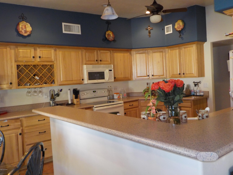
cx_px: 116
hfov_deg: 60.0
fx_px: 202
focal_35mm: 30
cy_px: 88
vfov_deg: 46.8
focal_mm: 4.1
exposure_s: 1/30
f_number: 3.3
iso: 360
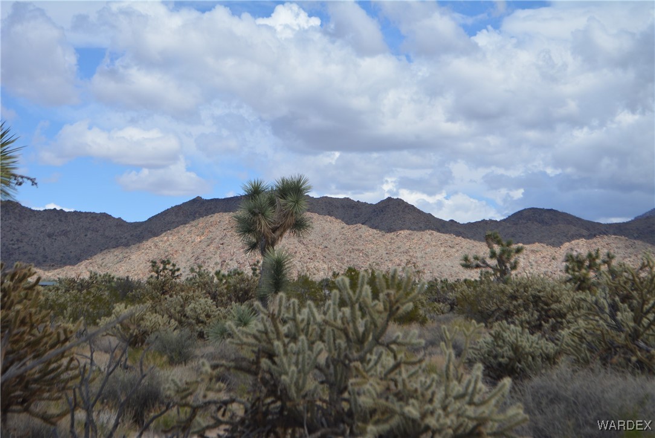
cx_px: 328
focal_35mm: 82
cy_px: 219
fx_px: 1502
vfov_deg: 16.6
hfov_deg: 24.6
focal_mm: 55
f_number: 7.1
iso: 400
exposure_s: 1/2000
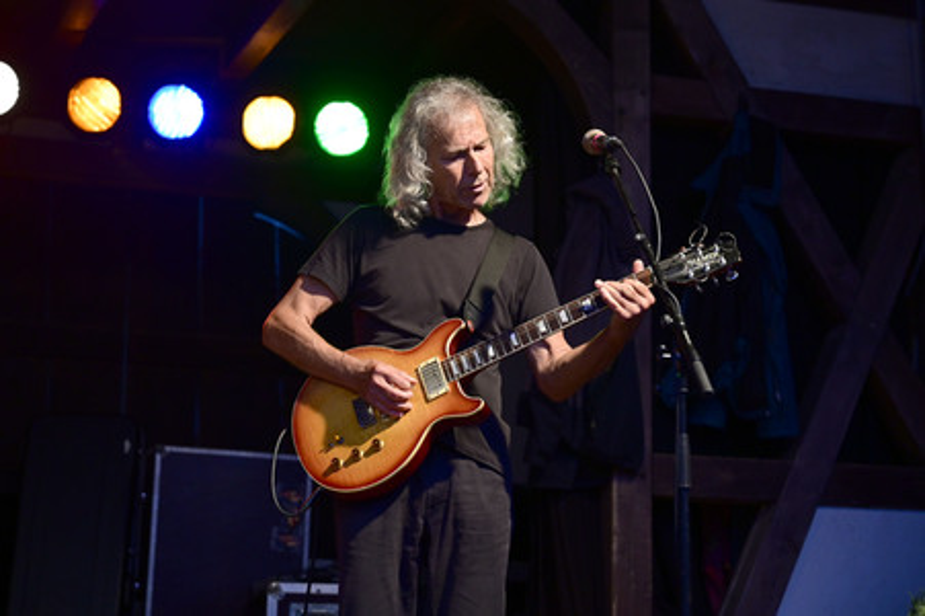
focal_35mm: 70
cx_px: 462
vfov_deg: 19.4
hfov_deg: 28.9
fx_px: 1797
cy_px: 308
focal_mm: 70
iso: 1600
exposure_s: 1/160
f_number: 2.8
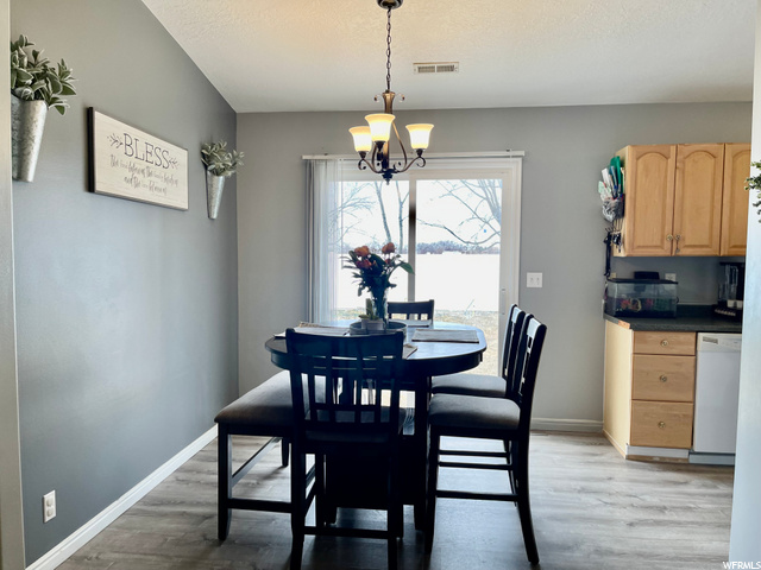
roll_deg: +0.0
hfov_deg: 67.3
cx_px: 380
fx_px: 572
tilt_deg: -3.7
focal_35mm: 26
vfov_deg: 53.1
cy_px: 285
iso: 50
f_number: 1.6
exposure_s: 1/120
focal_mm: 5.1
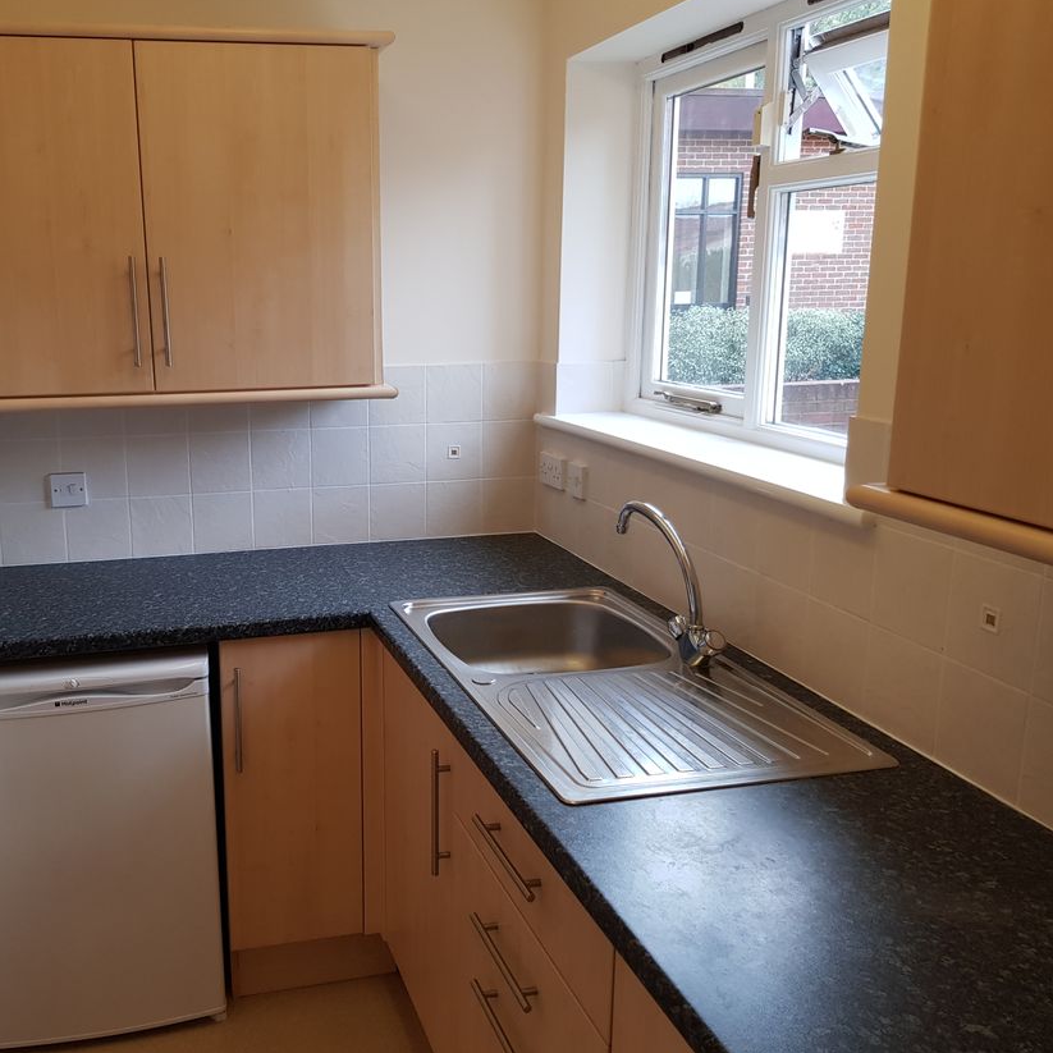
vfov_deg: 52.5
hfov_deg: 51.8
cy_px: 524
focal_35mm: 31
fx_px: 1067
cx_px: 372
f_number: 1.7
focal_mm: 4.2
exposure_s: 1/50
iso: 80
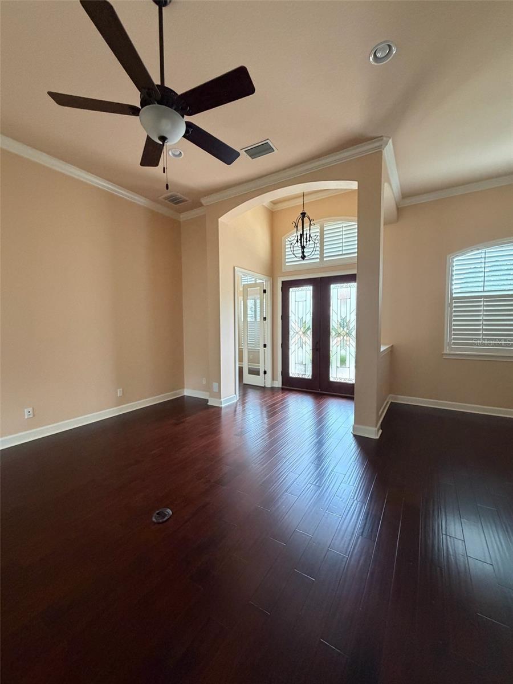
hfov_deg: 85.7
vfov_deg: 102.1
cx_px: 256
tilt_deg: -2.7
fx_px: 277
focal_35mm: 14
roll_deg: -0.2
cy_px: 342
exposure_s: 1/60
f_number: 2.2
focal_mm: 2.22
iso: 500
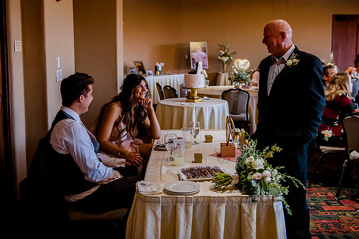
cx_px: 184
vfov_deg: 30.3
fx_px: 440
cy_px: 90
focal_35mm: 44
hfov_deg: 44.4
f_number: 2.8
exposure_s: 1/160
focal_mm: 35
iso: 3200
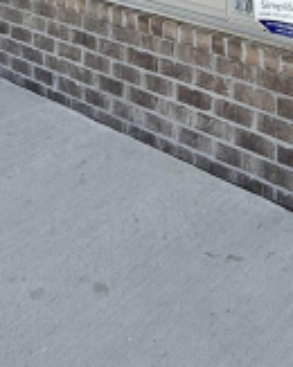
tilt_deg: -0.2
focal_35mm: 56
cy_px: -162
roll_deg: -0.2
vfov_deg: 26.1
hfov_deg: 26.1
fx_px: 608
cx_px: 269
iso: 50
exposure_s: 1/370
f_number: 2.2
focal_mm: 2.22
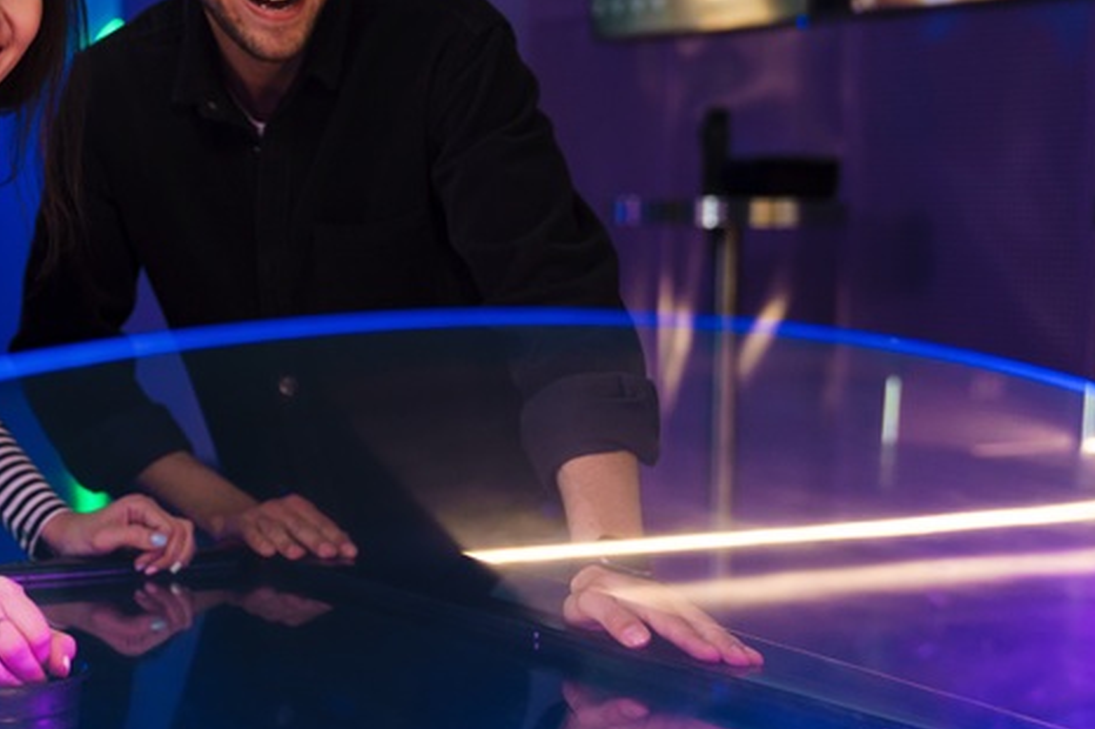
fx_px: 2219
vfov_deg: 18.6
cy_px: 341
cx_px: 226
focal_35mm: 73
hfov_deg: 27.2
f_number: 2.8
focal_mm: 40
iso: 1250
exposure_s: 1/160
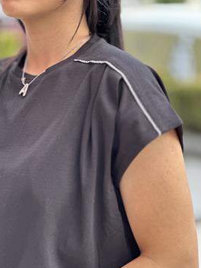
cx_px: 100
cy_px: 130
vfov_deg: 22.0
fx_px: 689
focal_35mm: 89
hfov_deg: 16.6
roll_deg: +0.5
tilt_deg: -6.5
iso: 64
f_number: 2.8
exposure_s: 1/121
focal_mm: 9
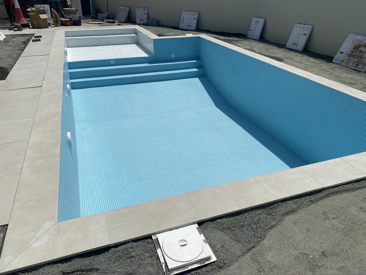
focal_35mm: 26
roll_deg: -0.7
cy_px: 138
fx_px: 275
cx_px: 183
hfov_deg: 67.3
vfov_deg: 53.1
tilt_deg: -28.7
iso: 32
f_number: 1.8
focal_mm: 4.25
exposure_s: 1/9615
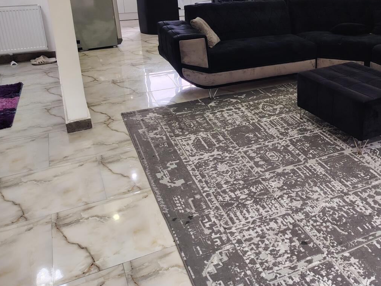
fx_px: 418
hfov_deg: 46.9
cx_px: 292
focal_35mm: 38
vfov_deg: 36.9
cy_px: 75
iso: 553
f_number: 1.75
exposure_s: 1/33.3
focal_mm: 5.25
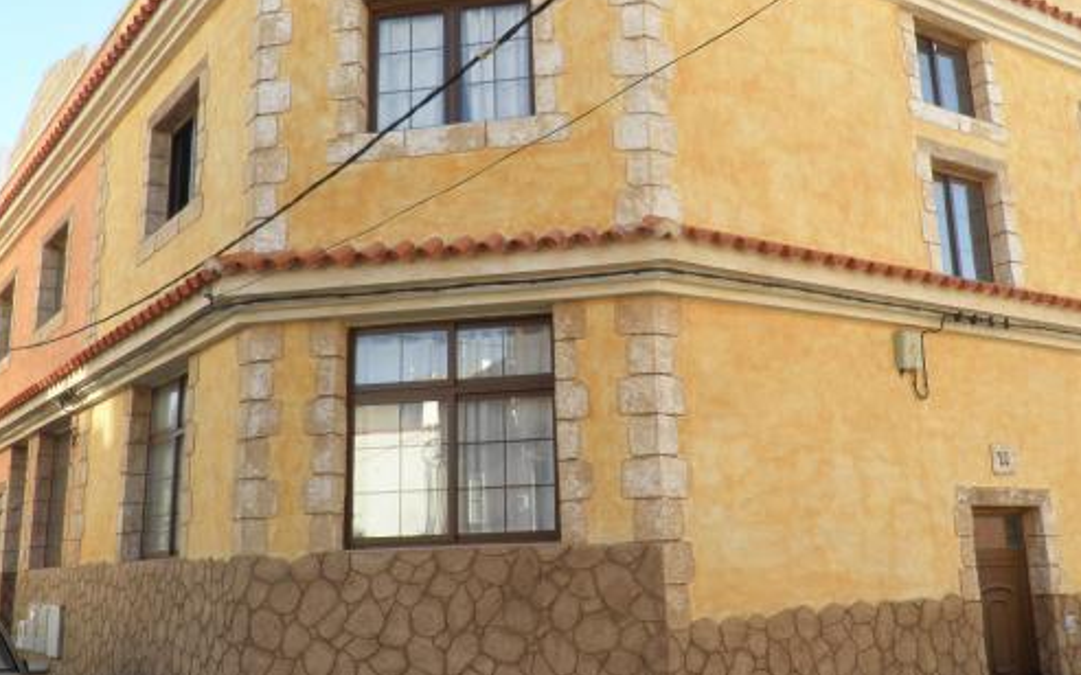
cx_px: 607
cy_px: 340
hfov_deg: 58.0
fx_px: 972
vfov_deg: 38.3
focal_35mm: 33
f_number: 3.3
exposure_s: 1/250
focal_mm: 4.3
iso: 64
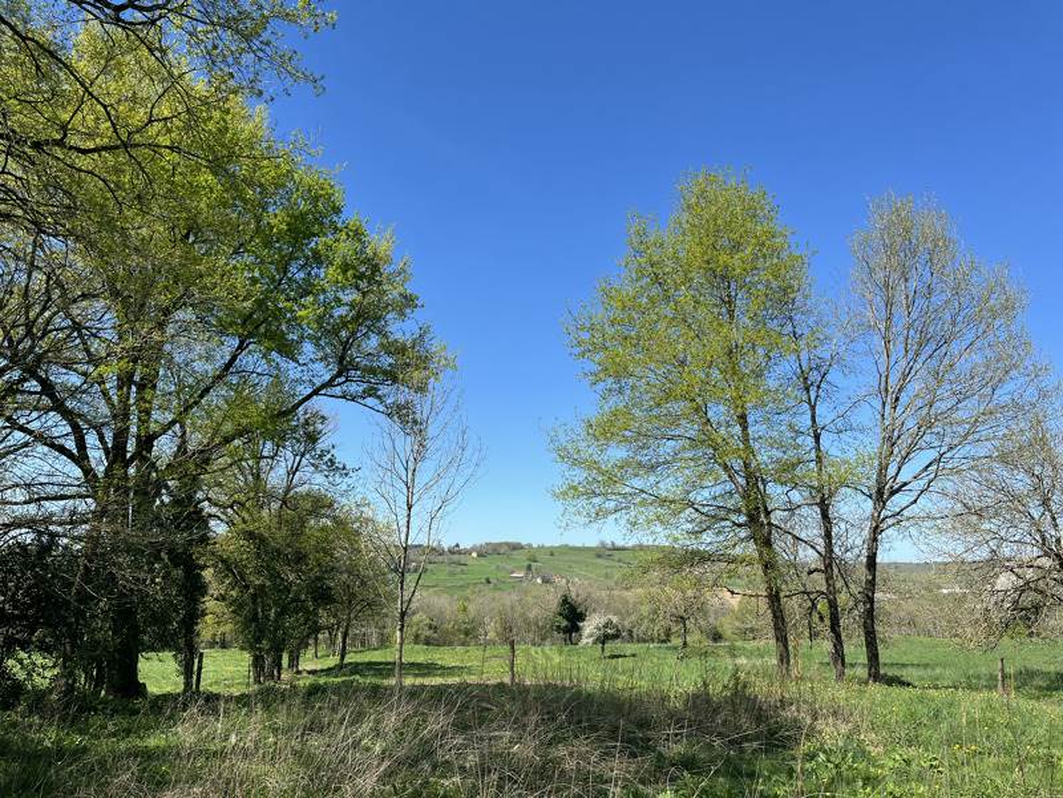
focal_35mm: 26
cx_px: 532
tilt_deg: +12.1
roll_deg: -1.3
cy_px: 399
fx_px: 798
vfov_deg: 53.1
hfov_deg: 67.3
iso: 50
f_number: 1.6
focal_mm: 5.1
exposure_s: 1/2463
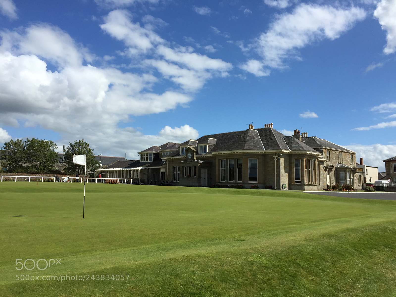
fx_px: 332
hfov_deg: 61.7
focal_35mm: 29
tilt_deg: +5.7
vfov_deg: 48.2
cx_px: 198
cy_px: 148
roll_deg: -2.7
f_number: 2.2
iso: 32
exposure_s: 1/3049
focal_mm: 4.15
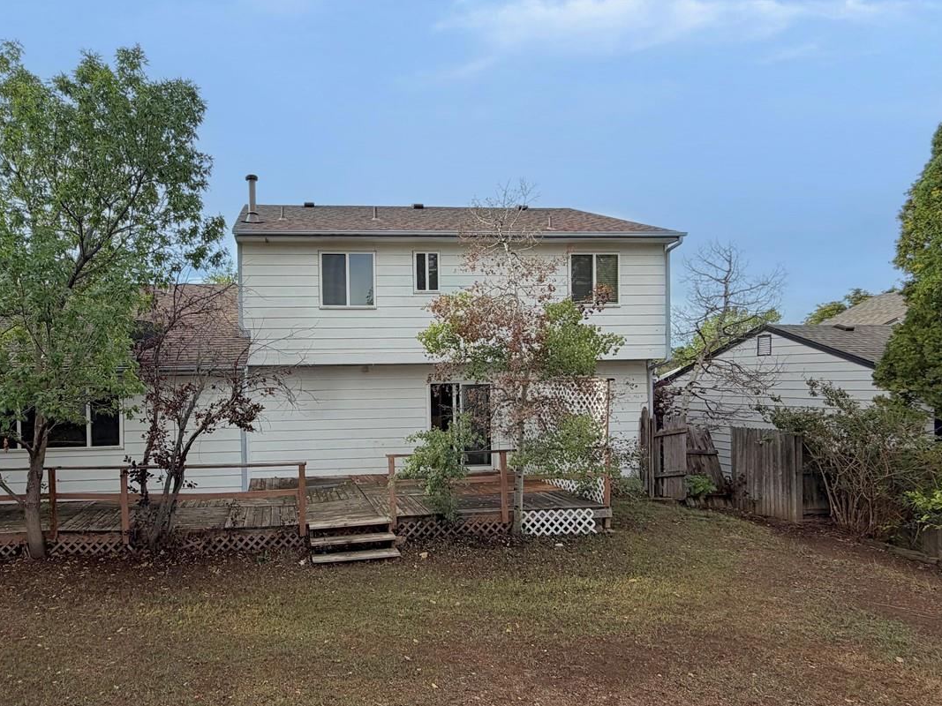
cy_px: 387
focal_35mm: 21
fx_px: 571
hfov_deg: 77.2
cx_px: 337
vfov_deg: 63.3
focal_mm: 2.22
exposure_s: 1/770
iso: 40
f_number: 2.2
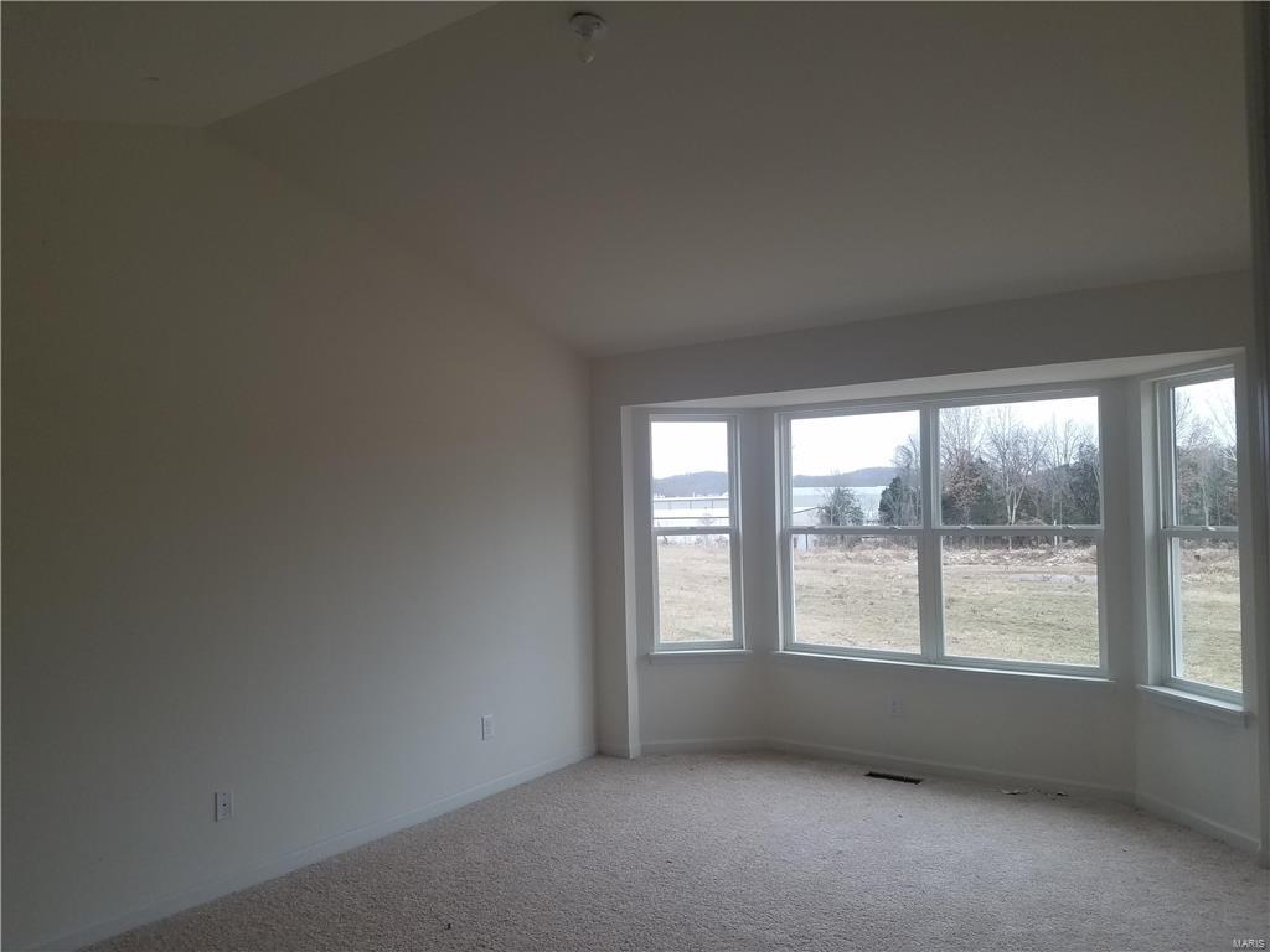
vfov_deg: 53.1
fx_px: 954
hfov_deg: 67.3
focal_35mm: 26
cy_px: 476
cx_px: 635
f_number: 1.7
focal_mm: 4.2
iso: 64
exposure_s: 1/120
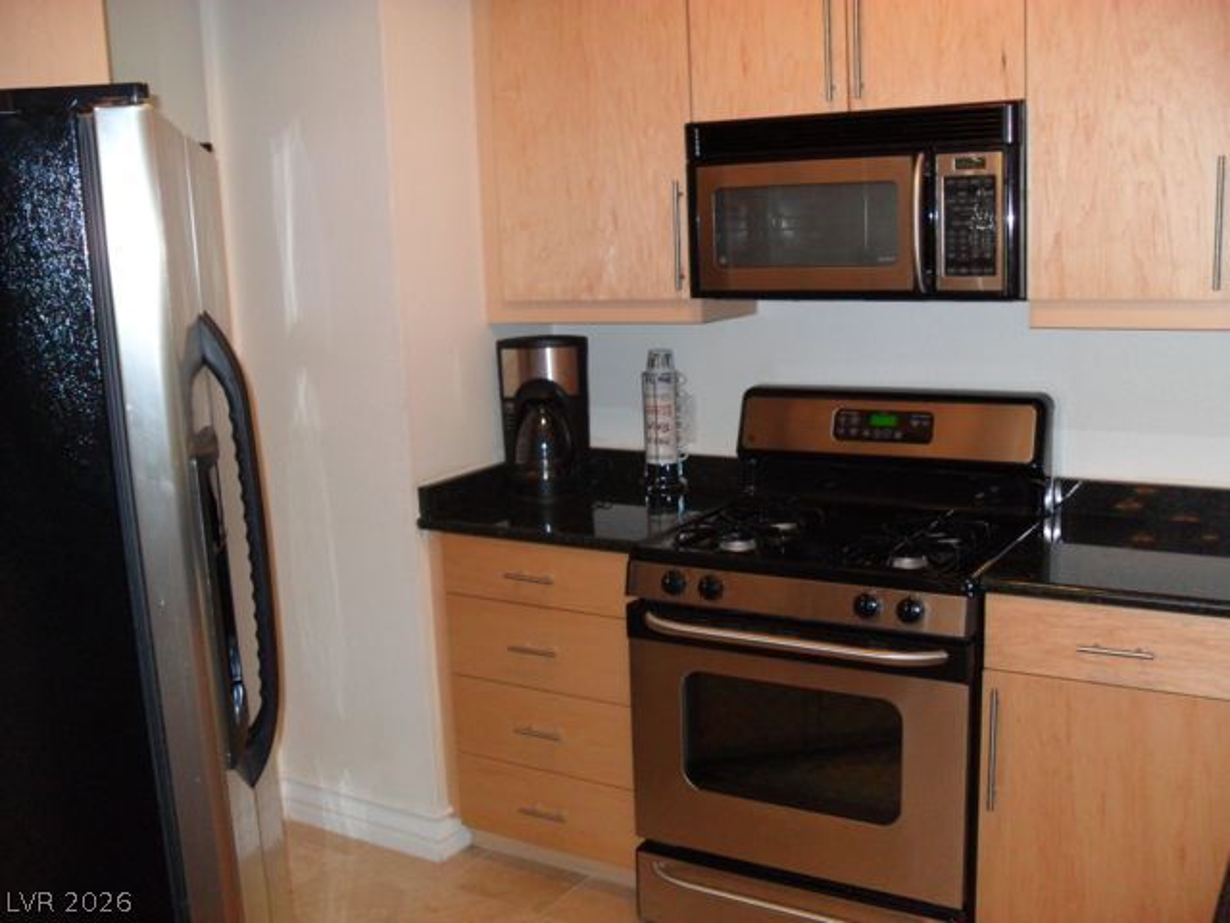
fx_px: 1244
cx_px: 615
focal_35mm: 35
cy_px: 462
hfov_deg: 52.6
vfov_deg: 40.7
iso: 200
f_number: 3
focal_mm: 6.3
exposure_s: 1/45
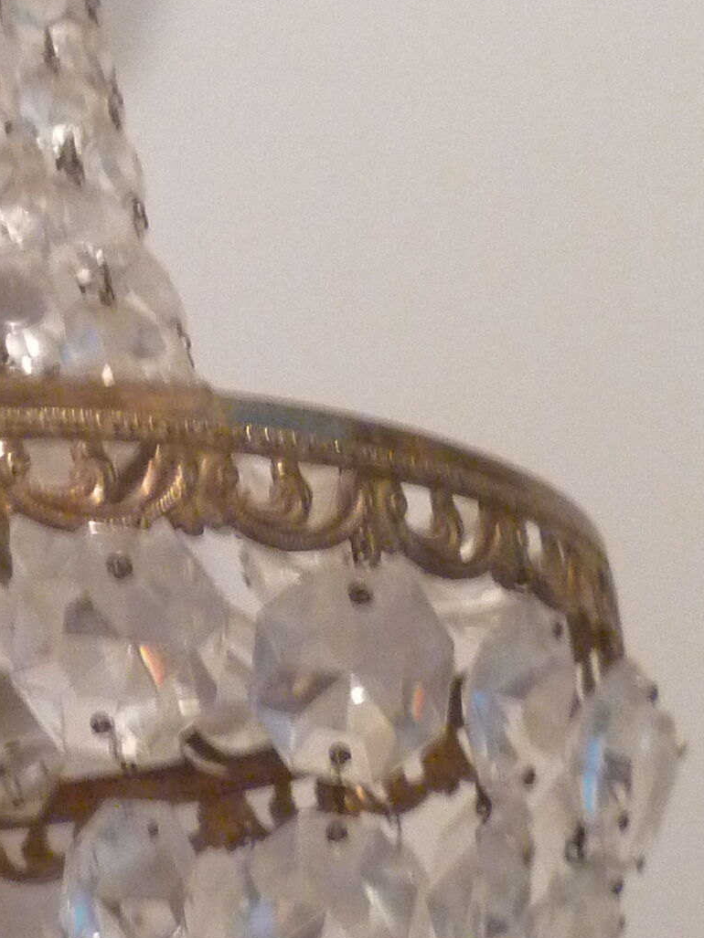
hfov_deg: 16.3
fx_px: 2414
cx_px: 46
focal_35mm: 89
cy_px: 637
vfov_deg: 21.9
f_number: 2.8
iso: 400
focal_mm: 5
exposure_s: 1/10
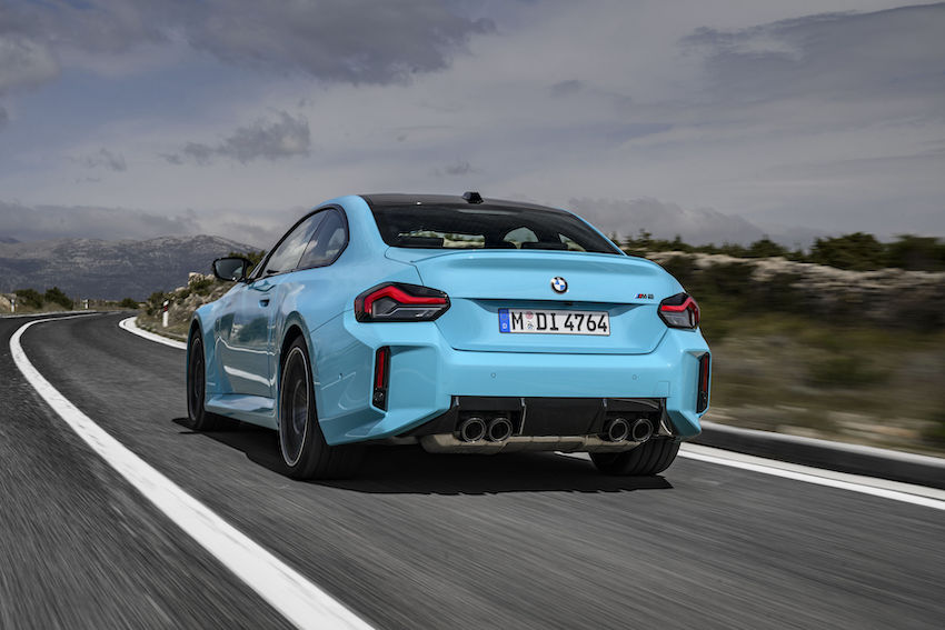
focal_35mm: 52
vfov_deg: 26.0
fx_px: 1365
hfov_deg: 38.2
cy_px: 315
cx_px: 472
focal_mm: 52
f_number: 14
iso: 32
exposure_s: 1/15
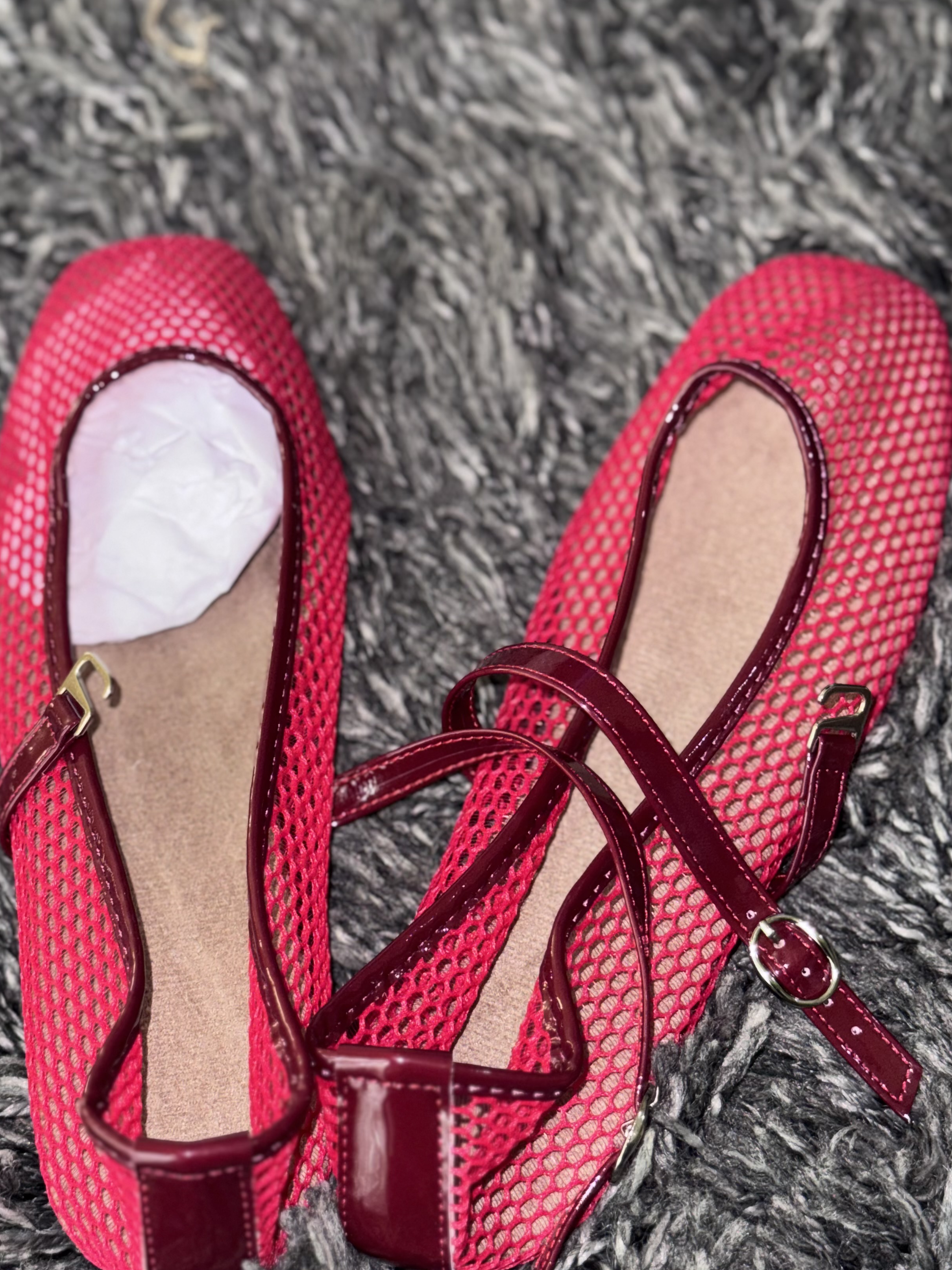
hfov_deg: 24.4
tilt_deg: -61.9
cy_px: 727
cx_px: 386
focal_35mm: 60
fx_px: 2200
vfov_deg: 32.1
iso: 80
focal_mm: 6.76
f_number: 1.78
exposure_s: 1/27
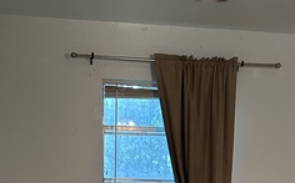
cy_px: 260
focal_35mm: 69
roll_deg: -1.6
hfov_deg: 29.8
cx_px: 129
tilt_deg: -9.4
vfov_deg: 17.3
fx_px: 554
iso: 400
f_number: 1.78
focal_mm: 6.86
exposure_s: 1/60
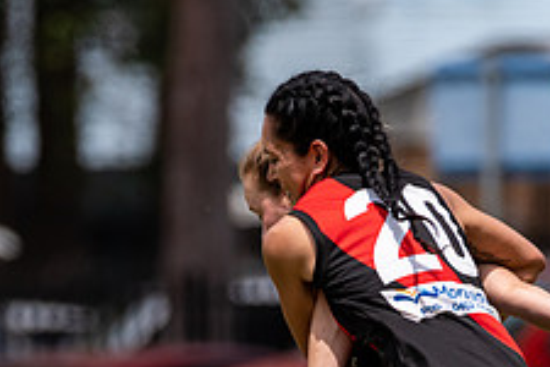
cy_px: 454
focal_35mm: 1417
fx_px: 21647
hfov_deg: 1.5
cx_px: 254
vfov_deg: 1.0
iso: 800
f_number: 6.3
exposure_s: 1/4000
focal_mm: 550
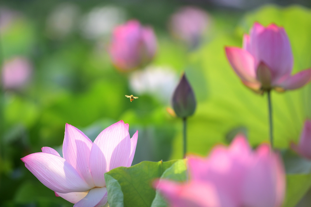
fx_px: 1727
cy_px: 104
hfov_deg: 10.3
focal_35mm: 200
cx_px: 156
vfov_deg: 6.9
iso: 250
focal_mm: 200
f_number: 4.5
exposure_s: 1/640
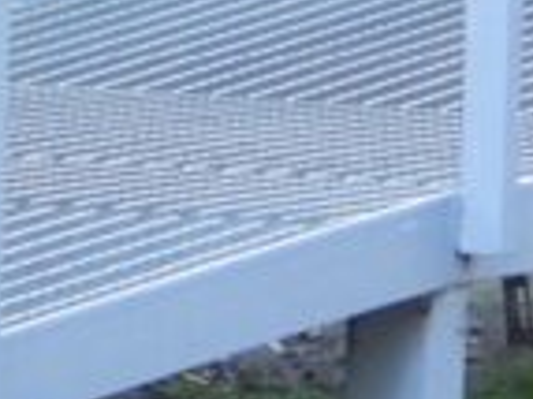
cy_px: -943
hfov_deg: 1.8
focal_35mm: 1113
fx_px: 17123
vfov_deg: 1.3
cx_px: -1073
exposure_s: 1/30
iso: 400
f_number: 4
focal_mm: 27.9
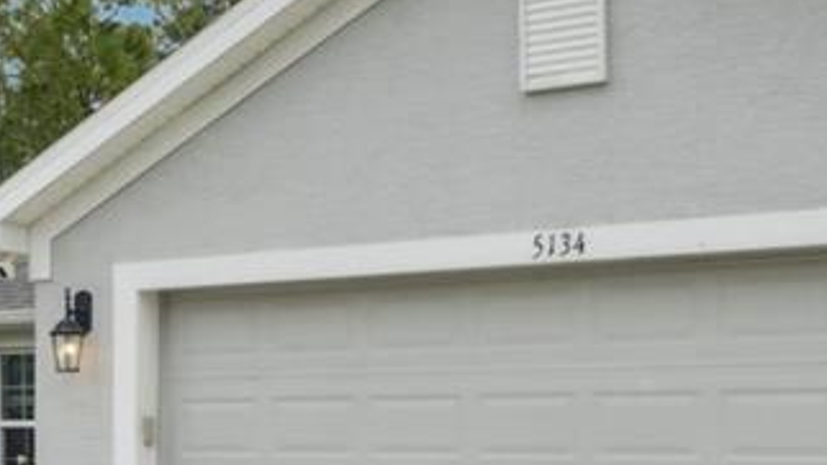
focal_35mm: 78
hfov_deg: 25.9
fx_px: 1710
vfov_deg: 15.3
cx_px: 18
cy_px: 439
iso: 400
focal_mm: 10
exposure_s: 1/400
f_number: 8
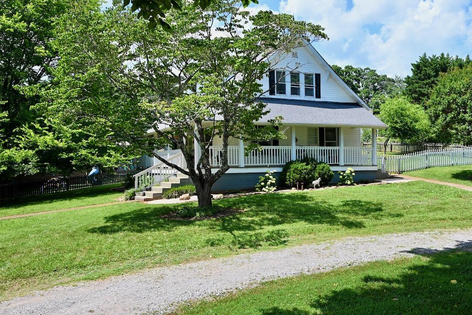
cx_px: 266
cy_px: 159
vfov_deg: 37.9
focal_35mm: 35
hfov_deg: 54.3
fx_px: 459
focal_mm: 20.5
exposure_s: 1/320
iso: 100
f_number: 6.3
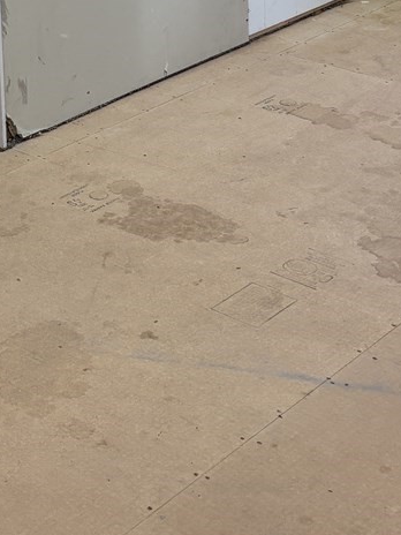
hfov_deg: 16.9
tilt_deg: -13.8
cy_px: -93
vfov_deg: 21.3
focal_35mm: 86
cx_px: 30
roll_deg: +2.2
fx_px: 1328
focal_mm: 5.96
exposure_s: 1/116
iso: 64
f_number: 1.6
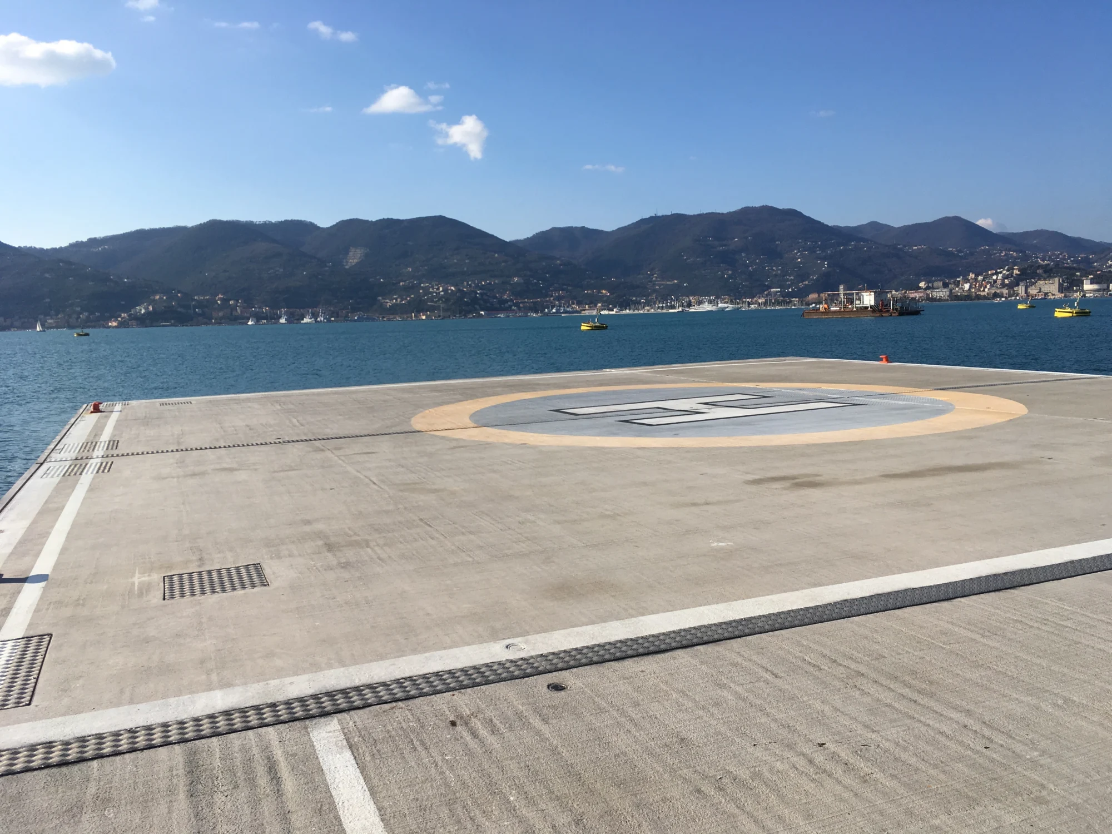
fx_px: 932
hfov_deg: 61.7
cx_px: 556
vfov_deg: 48.2
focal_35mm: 29
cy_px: 417
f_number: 2.2
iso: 25
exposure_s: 1/2262
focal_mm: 4.15
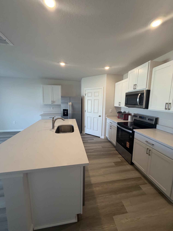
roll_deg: -0.5
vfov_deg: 102.1
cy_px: 116
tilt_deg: -9.6
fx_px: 93
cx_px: 86
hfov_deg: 85.7
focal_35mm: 14
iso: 200
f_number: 2.2
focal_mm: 2.22
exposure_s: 1/120
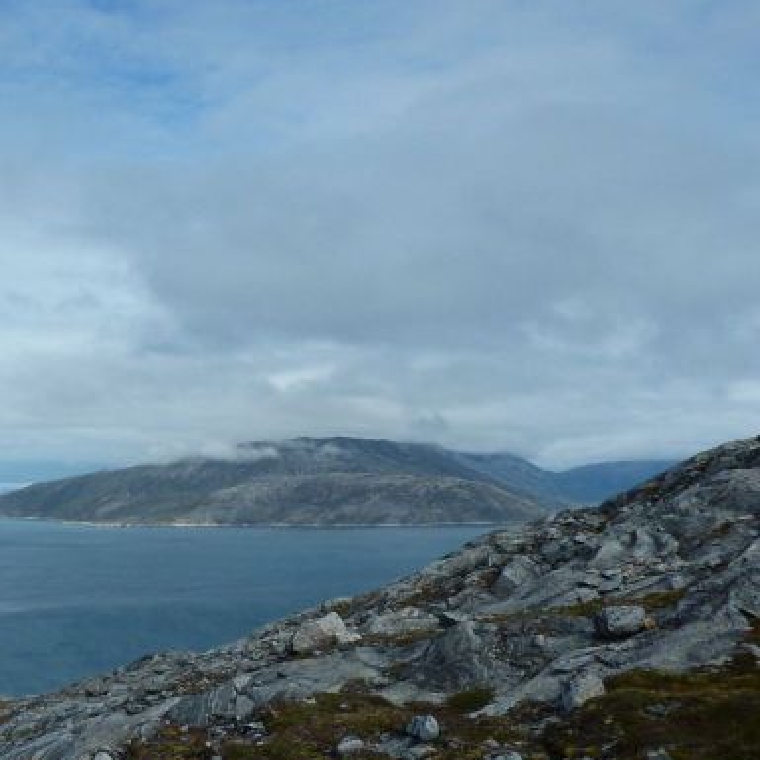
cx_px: 32
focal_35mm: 46
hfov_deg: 34.1
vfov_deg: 36.7
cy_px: 336
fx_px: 1143
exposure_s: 1/500
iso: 80
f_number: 5.6
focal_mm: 4.1
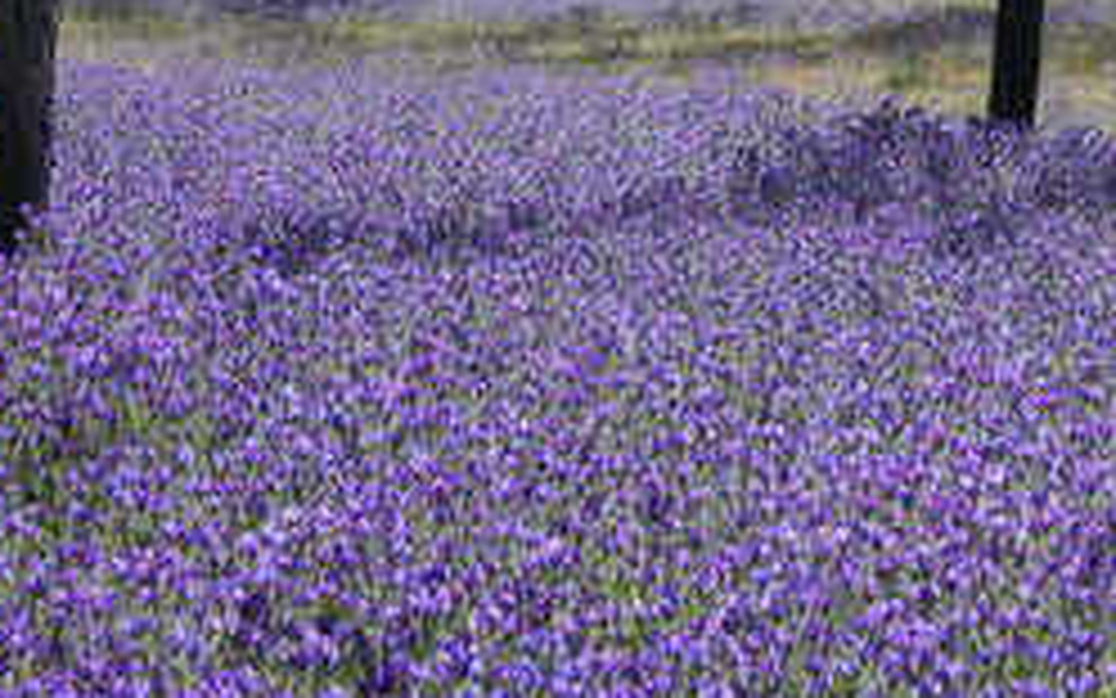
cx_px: 594
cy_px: 358
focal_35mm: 140
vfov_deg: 9.4
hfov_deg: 14.9
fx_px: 4258
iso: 80
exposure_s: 1/320
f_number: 4.6
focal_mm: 17.4
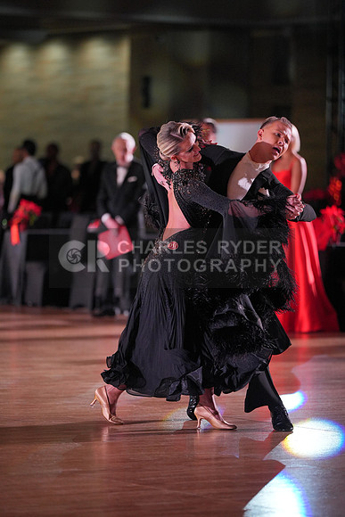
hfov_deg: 6.9
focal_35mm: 200
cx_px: 172
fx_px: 2873
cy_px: 258
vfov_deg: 10.3
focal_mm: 200
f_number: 2.8
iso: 2000
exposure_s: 1/640
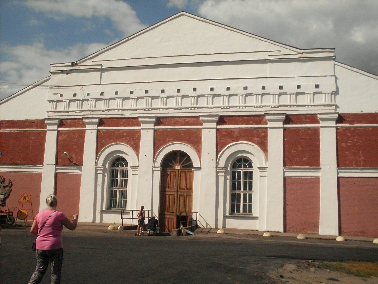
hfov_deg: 49.0
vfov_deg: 37.7
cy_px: 142
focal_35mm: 38
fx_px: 415
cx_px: 189
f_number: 8.4
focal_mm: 6.3
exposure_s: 1/2000
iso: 400
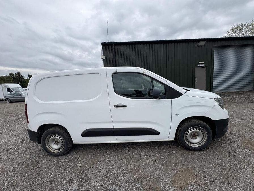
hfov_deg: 102.1
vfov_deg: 85.7
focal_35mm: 14
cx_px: 127
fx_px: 103
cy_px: 96
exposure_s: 1/1976
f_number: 2.2
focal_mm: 2.22
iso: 50
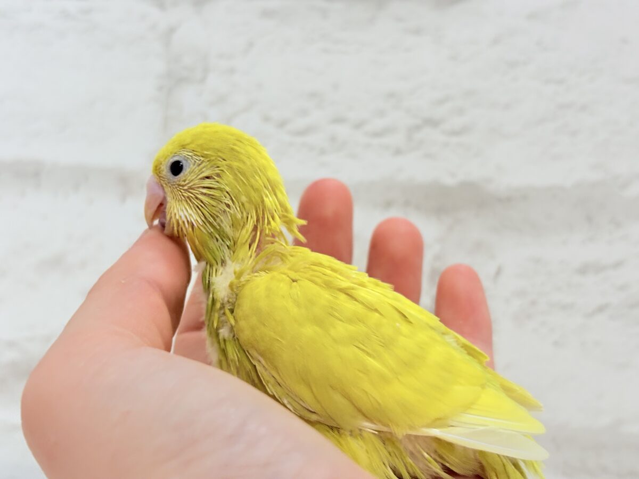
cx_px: 320
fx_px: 960
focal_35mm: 52
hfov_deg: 36.8
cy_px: 240
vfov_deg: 28.0
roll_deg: -3.0
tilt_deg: -0.6
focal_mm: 5.96
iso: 64
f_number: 1.6
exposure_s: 1/100
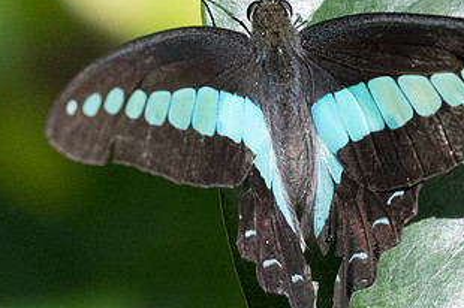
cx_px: 300
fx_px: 13712
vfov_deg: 1.3
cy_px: 107
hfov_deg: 1.9
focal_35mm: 1065
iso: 1250
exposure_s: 1/4000
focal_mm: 150
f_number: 5
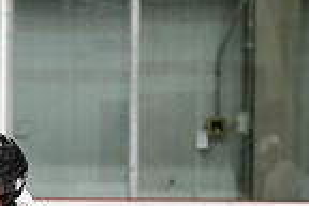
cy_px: 407
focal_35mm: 527
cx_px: 141
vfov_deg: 2.6
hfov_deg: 3.9
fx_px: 4523
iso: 1400
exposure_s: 1/640
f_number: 2.8
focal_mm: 90
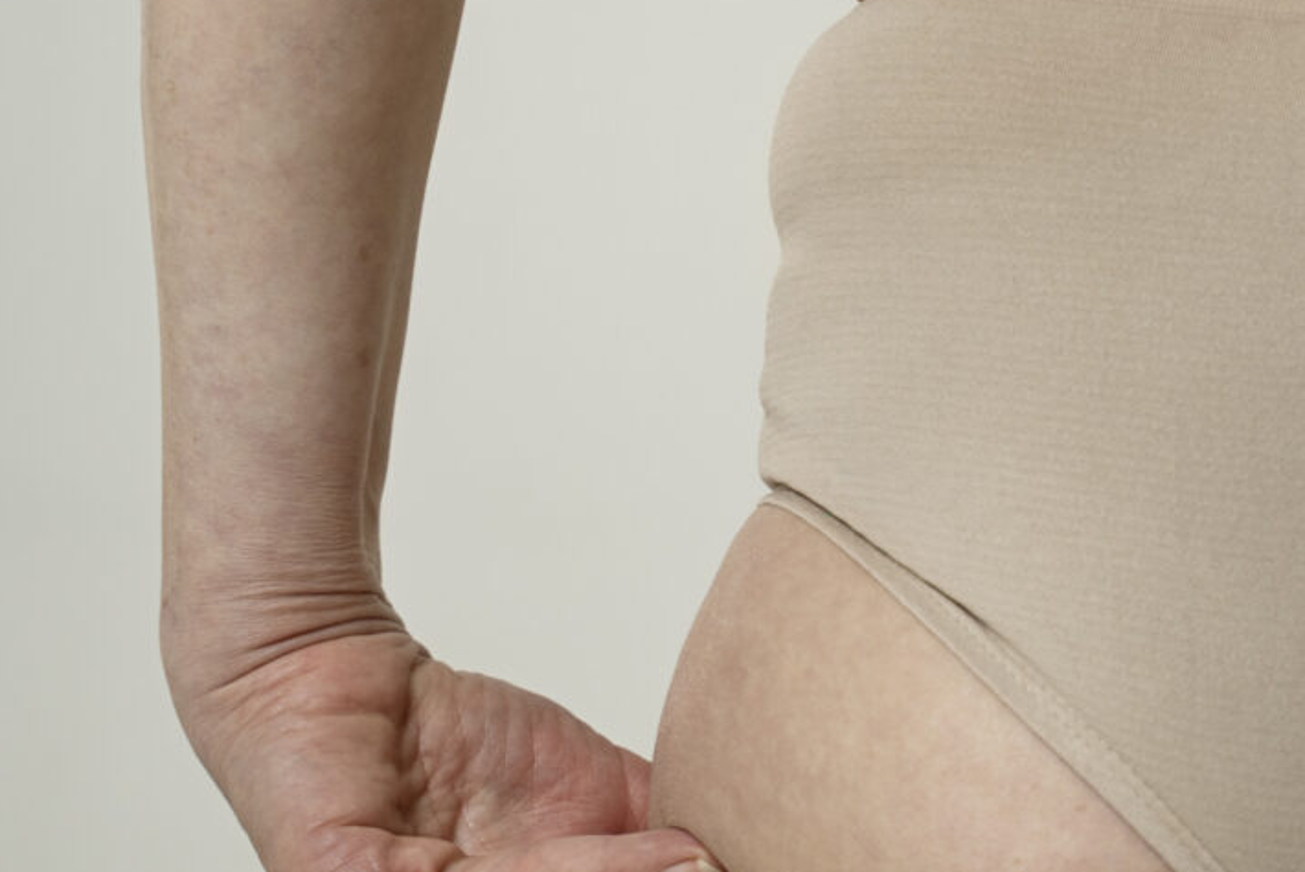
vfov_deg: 7.2
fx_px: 6926
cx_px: 1616
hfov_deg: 10.6
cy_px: 277
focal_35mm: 191
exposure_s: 1/160
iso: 200
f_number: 5.6
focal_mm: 53
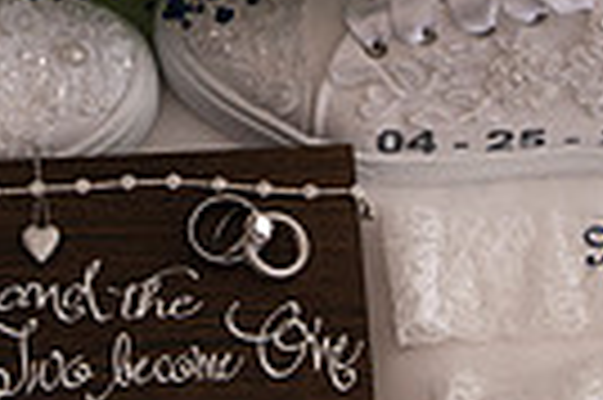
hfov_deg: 19.6
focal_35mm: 104
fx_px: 1740
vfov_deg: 12.9
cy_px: -31
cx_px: 243
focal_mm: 24
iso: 400
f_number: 2.8
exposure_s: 1/640
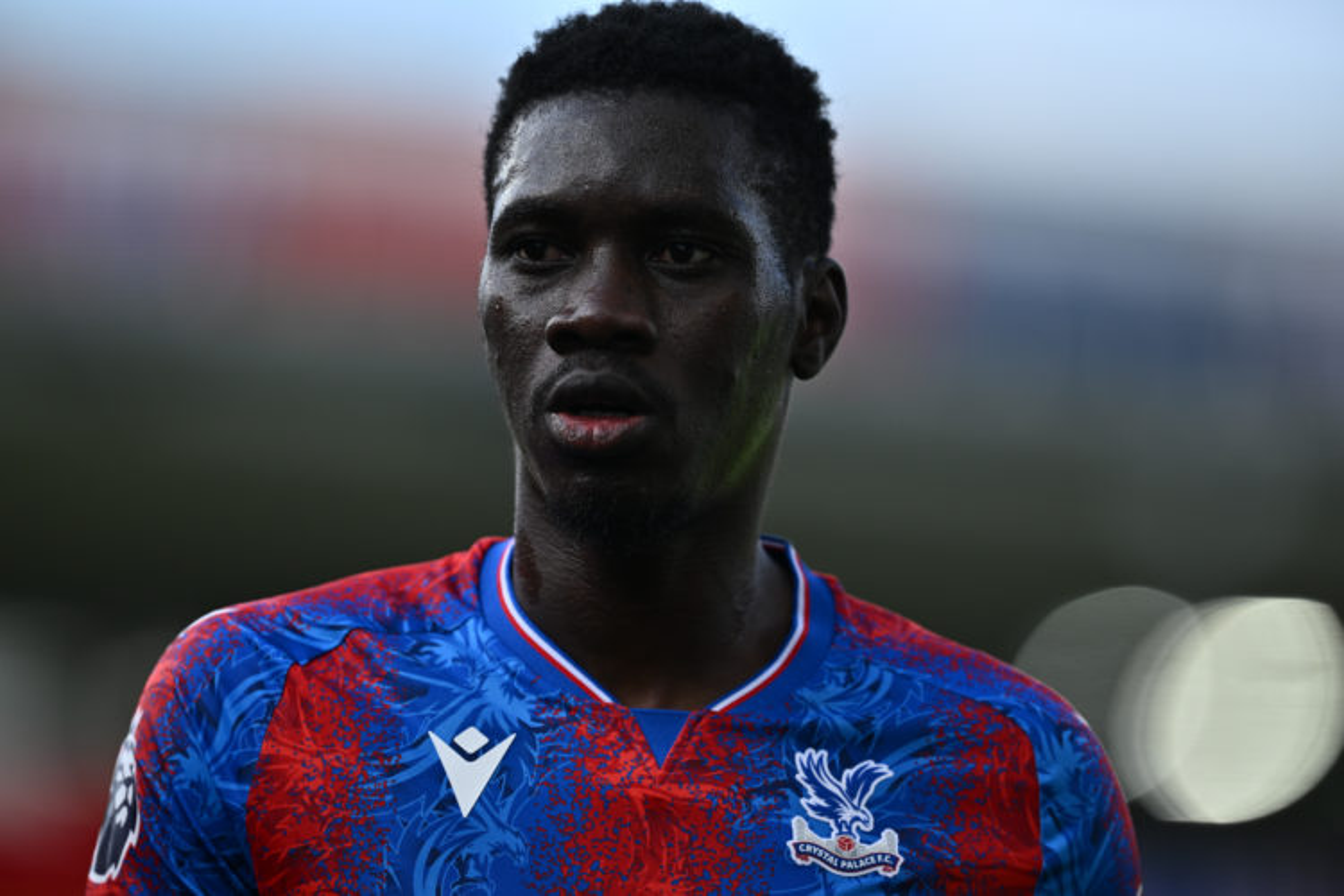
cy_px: 448
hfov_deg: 5.2
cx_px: 672
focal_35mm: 400
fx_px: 14932
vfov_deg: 3.4
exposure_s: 1/3200
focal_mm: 400
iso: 320
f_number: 3.5
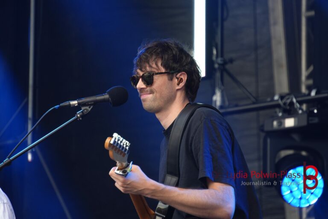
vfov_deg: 4.5
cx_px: 164
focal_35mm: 308
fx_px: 2801
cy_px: 110
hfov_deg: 6.7
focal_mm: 205
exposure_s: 1/320
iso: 500
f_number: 6.3
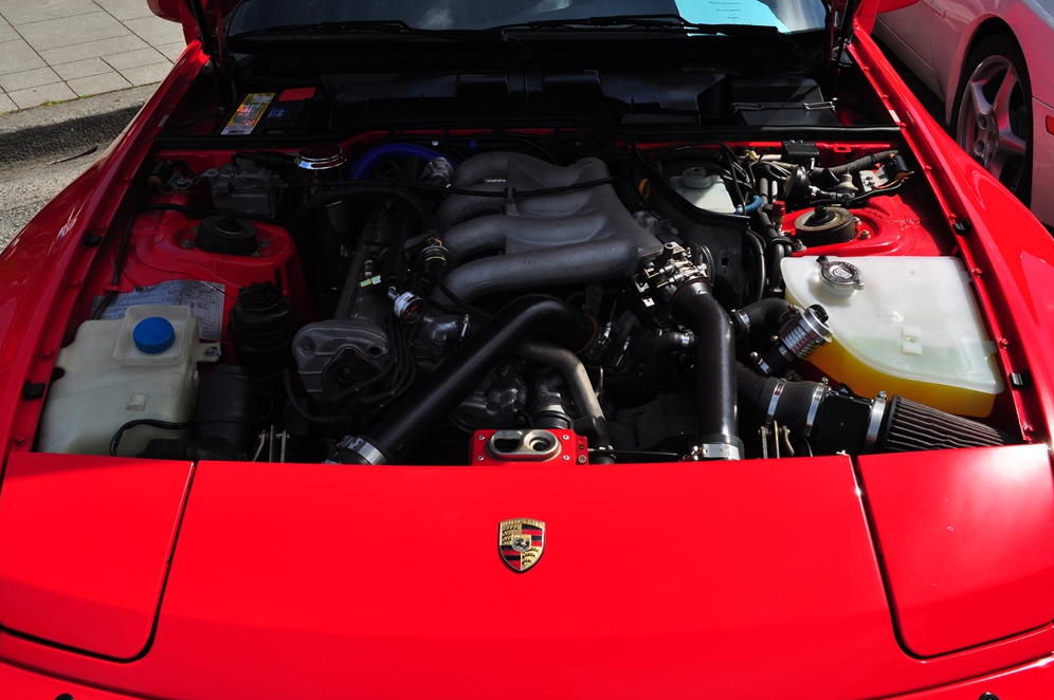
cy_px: 343
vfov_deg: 35.9
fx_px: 1082
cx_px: 525
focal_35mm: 37
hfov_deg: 51.9
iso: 320
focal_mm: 24
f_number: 11
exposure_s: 1/500
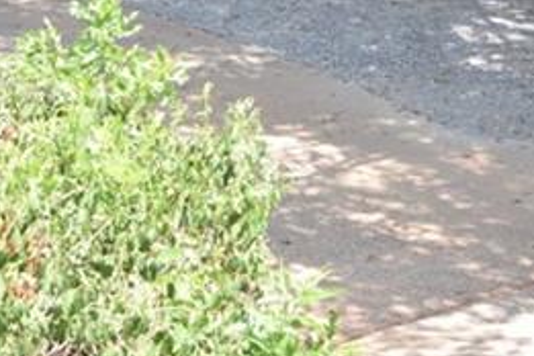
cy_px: -321
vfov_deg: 11.8
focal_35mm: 106
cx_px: 188
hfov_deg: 19.2
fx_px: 1572
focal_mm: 18
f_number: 3.5
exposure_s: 1/200
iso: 100
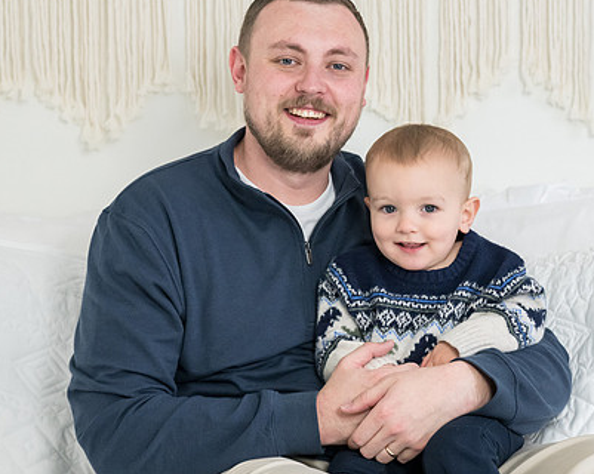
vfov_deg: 15.8
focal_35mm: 97
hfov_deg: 19.8
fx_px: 1704
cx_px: 333
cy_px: 158
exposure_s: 1/320
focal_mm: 55
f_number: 4
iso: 2500
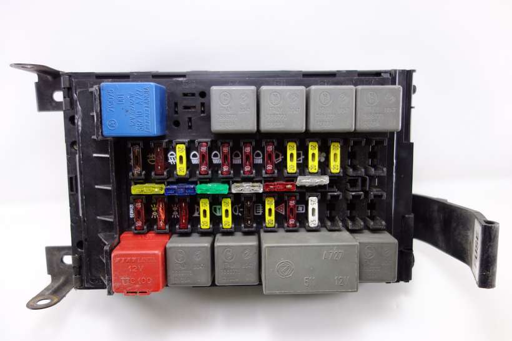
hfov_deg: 65.5
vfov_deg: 46.4
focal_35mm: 28
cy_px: 170
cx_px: 256
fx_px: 398
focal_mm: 10.4
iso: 125
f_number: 1.8
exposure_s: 1/80
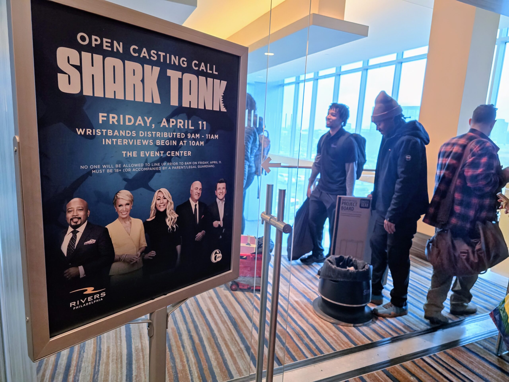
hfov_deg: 73.9
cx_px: 254
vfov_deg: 58.9
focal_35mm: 23
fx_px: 338
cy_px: 191
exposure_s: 1/120
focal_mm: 6.3
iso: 500
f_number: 1.7
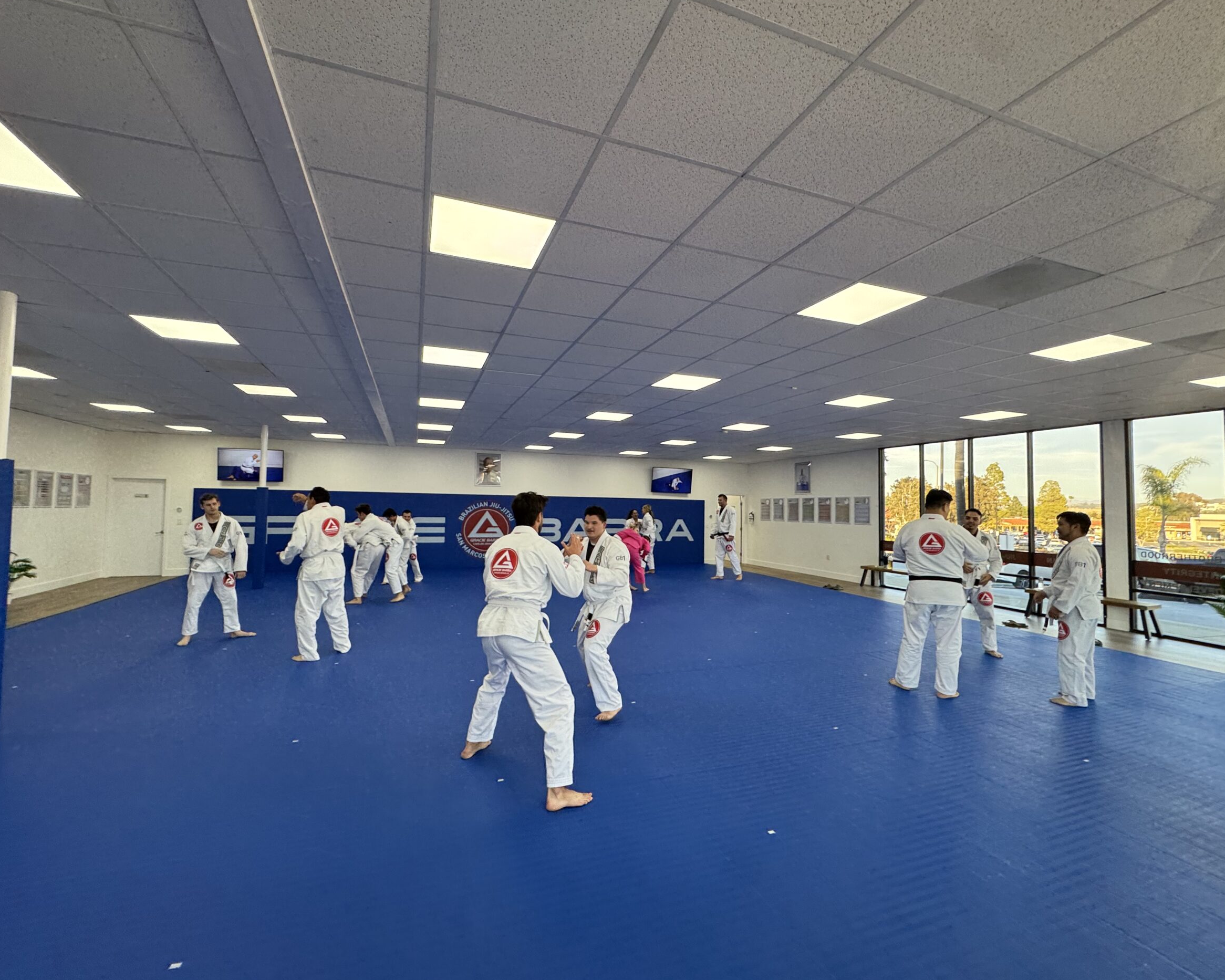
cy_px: 481
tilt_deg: +0.8
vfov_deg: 84.0
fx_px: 544
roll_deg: +1.2
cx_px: 610
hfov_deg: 96.8
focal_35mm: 15
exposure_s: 1/120
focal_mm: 2.22
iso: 100
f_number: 2.2
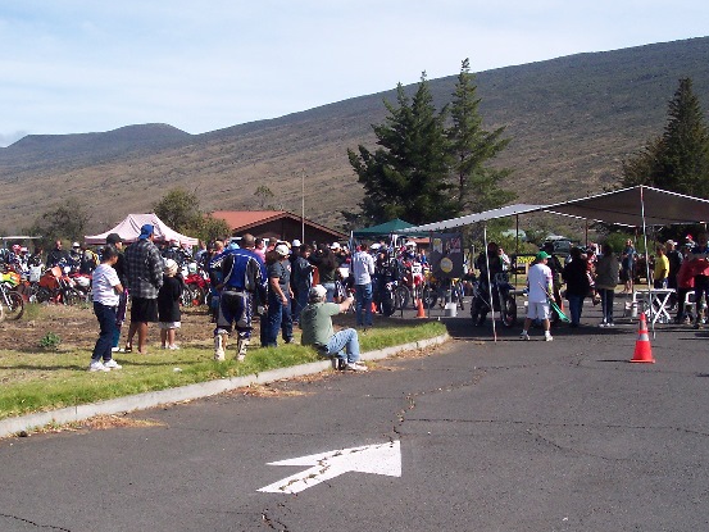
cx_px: 323
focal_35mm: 55
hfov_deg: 34.9
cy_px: 269
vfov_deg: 26.6
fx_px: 1127
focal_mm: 8
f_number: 4.8
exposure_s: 1/700
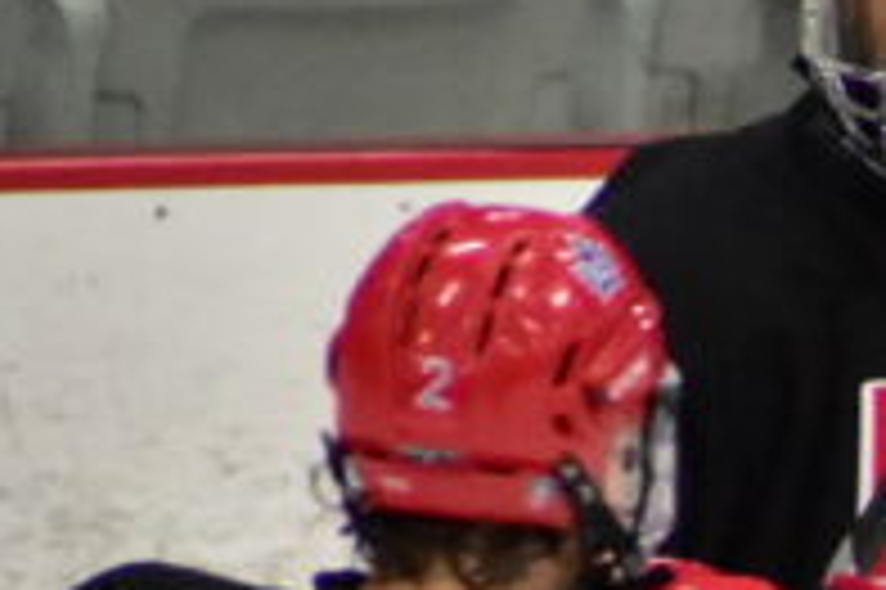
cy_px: 980
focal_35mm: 2031
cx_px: 1502
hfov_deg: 1.0
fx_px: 49942
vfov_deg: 0.7
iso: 3200
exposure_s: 1/400
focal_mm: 260
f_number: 6
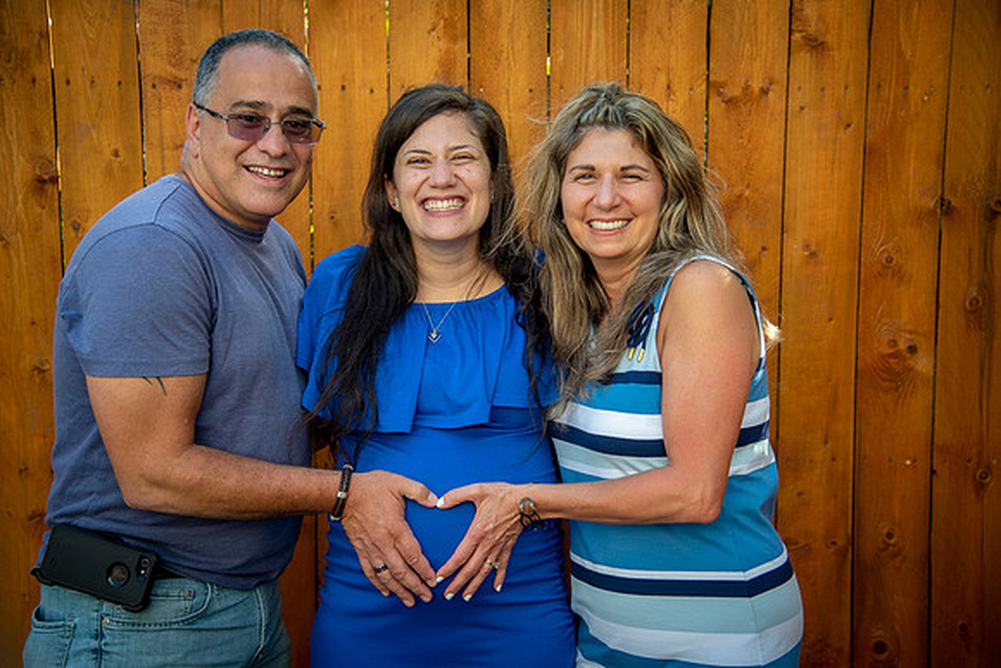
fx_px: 1446
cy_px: 334
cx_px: 500
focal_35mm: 52
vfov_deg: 26.0
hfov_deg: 38.2
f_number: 4
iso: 125
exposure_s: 1/320
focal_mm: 52
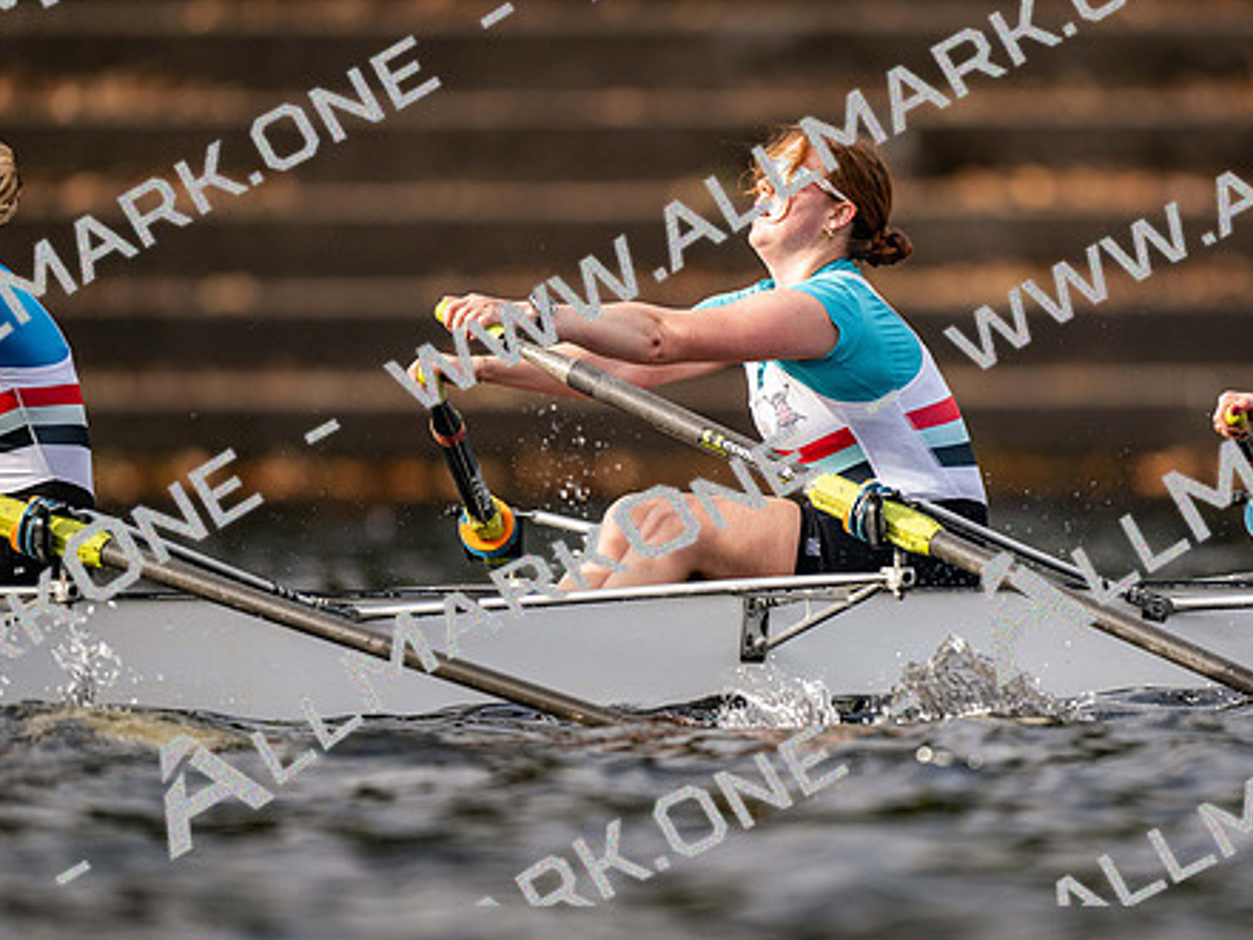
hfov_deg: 2.6
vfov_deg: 2.0
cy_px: 417
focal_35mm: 761
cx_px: 738
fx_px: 27546
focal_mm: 600
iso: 360
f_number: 4
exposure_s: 1/2500
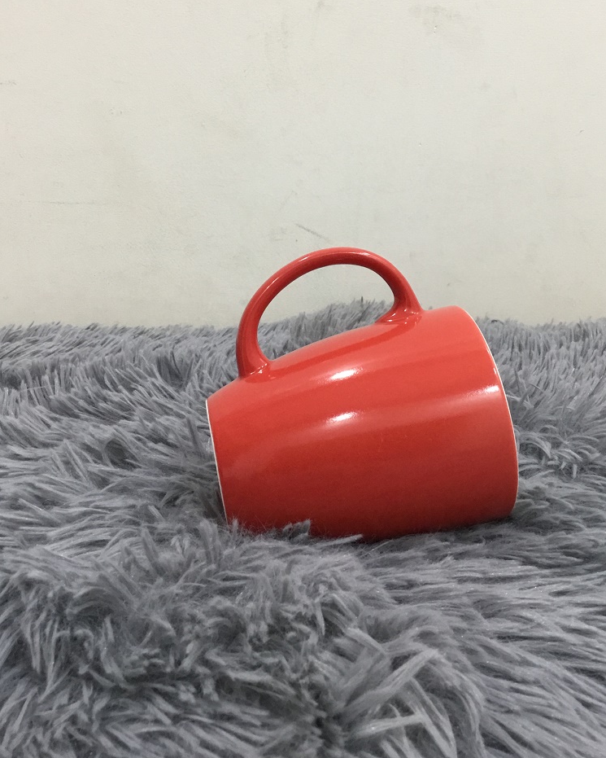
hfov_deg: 38.2
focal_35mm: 39
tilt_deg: -14.1
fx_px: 874
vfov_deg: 46.5
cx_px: 339
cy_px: 291
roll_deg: +0.9
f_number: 2.4
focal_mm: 3.3
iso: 125
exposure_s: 1/33
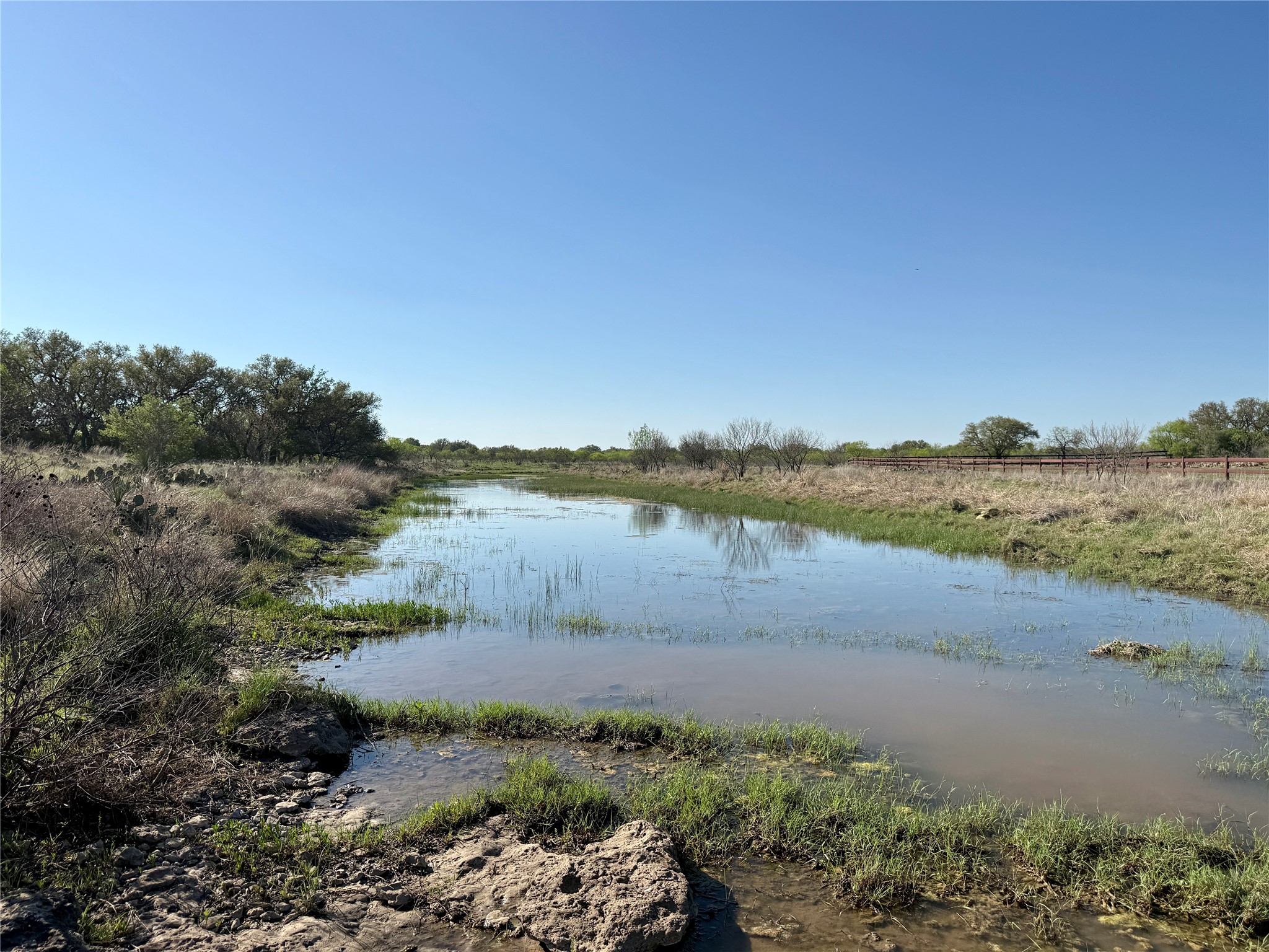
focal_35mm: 24
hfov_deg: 71.6
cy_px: 476
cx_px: 634
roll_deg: -0.4
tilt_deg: -0.1
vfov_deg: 56.8
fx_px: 880
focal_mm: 6.76
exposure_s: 1/8130
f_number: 1.78
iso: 80
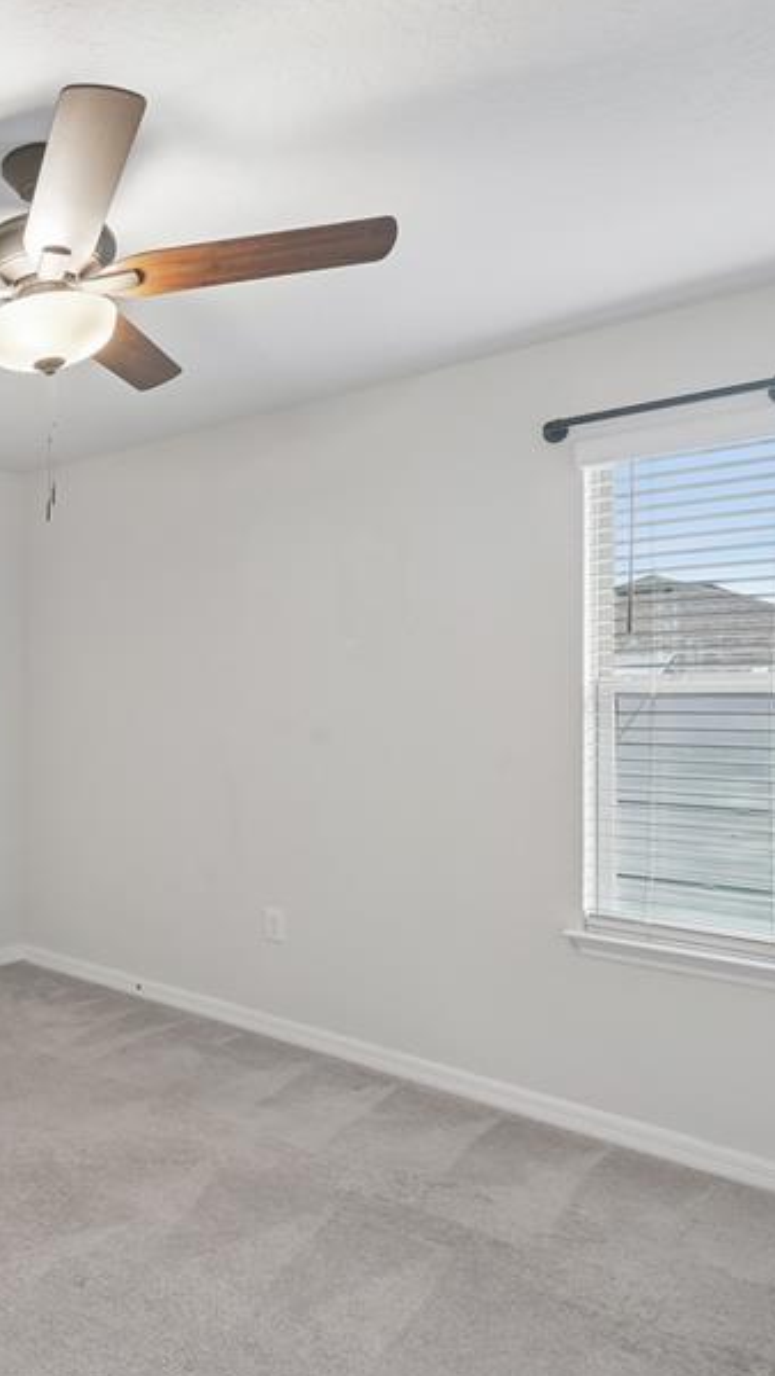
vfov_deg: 74.0
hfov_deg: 37.7
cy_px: 683
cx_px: -94
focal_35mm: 25
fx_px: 912
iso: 400
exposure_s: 1/10
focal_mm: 14
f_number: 8
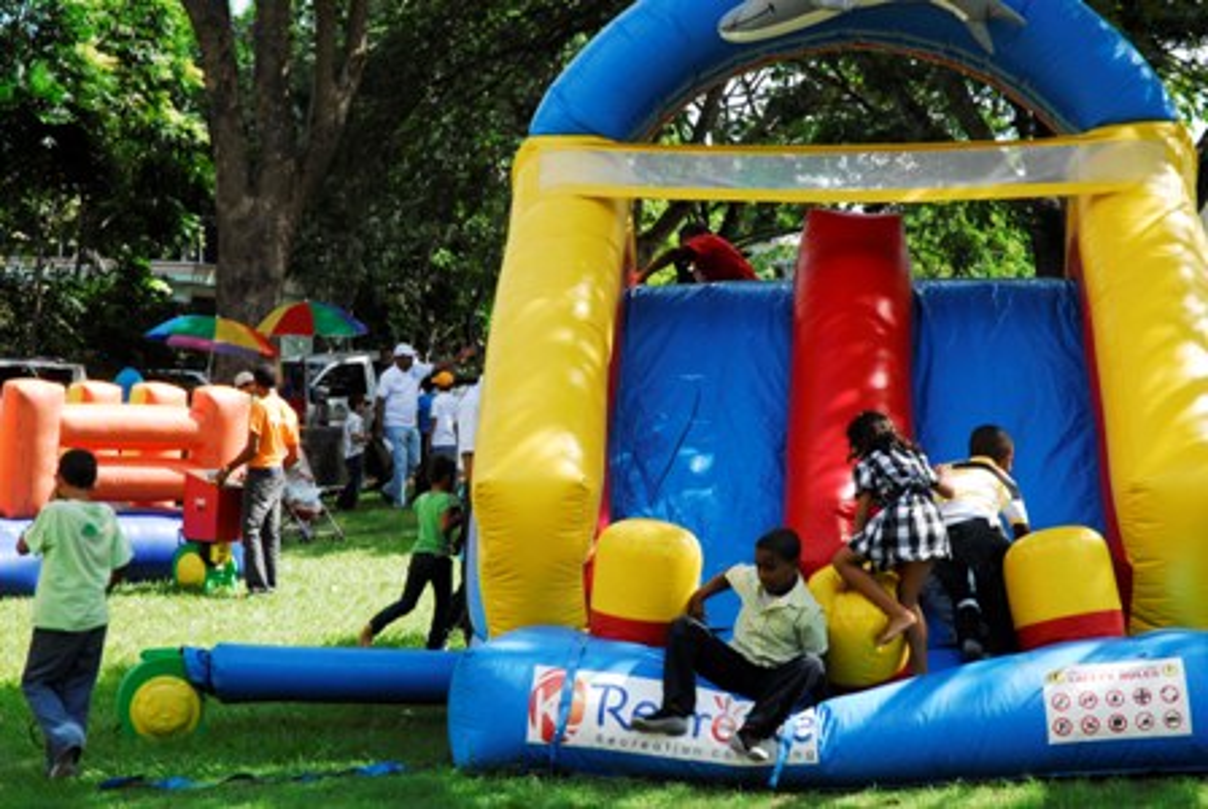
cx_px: 604
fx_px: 3125
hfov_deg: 21.9
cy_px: 404
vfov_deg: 14.8
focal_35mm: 93
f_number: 8
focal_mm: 62
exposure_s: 1/640
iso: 640
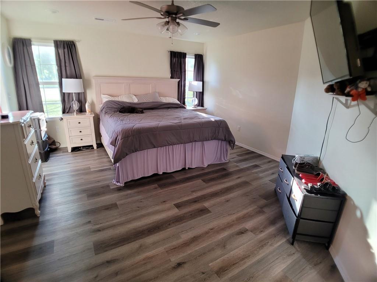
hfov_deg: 67.3
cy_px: 141
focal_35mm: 26
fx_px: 283
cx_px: 188
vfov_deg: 53.1
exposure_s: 1/120
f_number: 1.8
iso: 250
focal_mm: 5.4
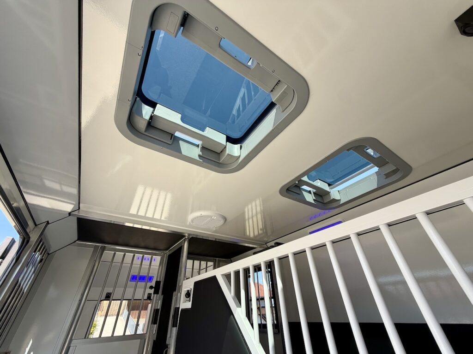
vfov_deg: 85.7
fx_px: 191
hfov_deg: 102.1
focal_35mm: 14
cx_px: 236
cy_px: 177
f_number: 2.2
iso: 50
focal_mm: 2.22
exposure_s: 1/502
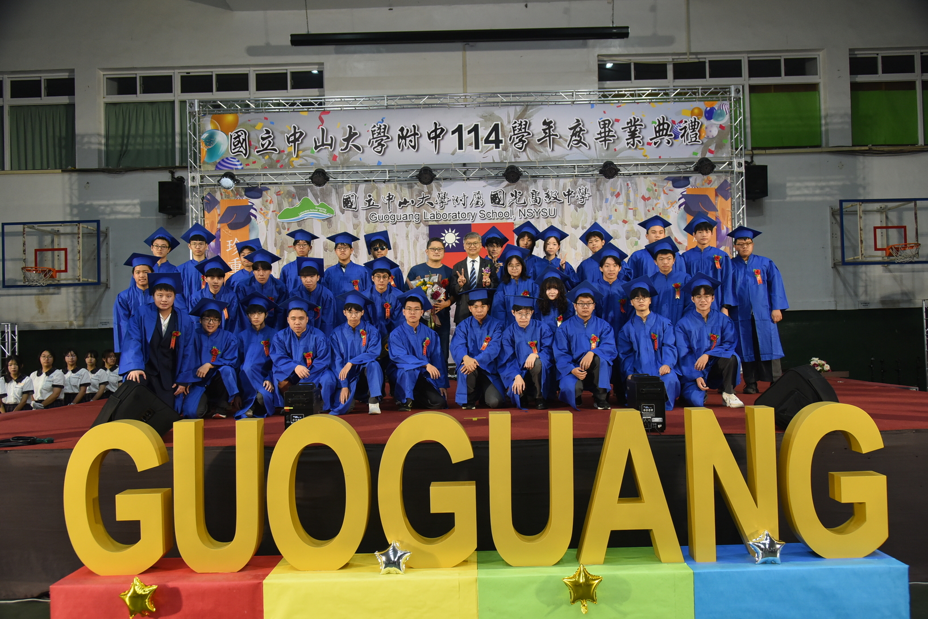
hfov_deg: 73.7
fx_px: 619
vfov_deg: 53.2
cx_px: 464
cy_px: 310
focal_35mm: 24
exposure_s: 1/100
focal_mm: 24
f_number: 5.6
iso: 1600
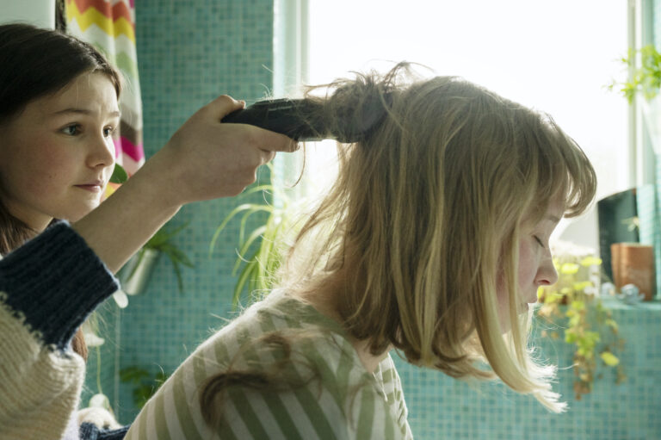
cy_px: 220
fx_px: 697
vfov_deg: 35.0
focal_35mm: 38
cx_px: 330
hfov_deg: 50.7
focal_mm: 38
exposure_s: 1/320
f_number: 5
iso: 3200
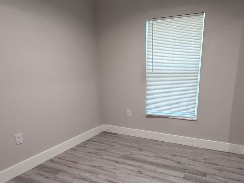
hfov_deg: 66.9
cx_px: 143
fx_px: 183
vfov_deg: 52.3
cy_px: 117
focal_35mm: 26
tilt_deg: -14.2
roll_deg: +1.0
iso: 160
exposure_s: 1/60
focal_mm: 2.22
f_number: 2.2
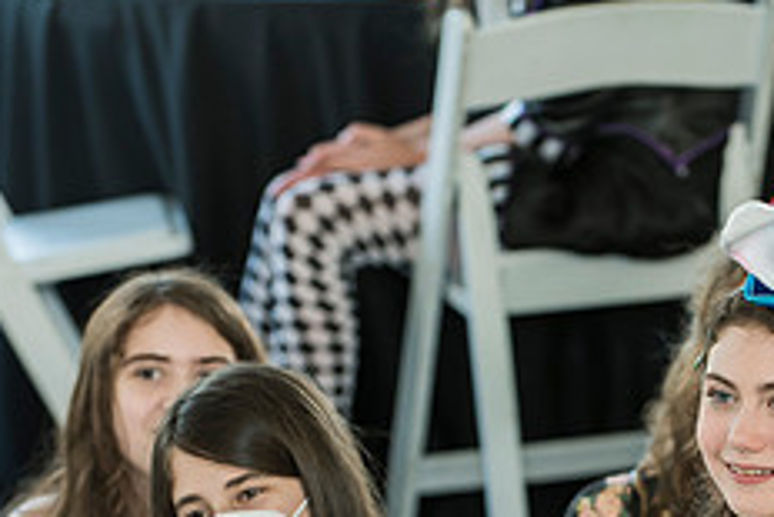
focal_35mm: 337
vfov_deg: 4.1
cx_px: 741
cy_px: 582
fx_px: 7250
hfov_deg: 6.1
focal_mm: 135
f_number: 4
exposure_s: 1/160
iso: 640
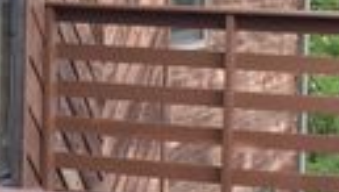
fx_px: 1638
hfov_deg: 11.8
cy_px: -33
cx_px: 71
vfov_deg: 6.7
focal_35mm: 182
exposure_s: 1/125
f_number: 5.6
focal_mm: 30
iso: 400
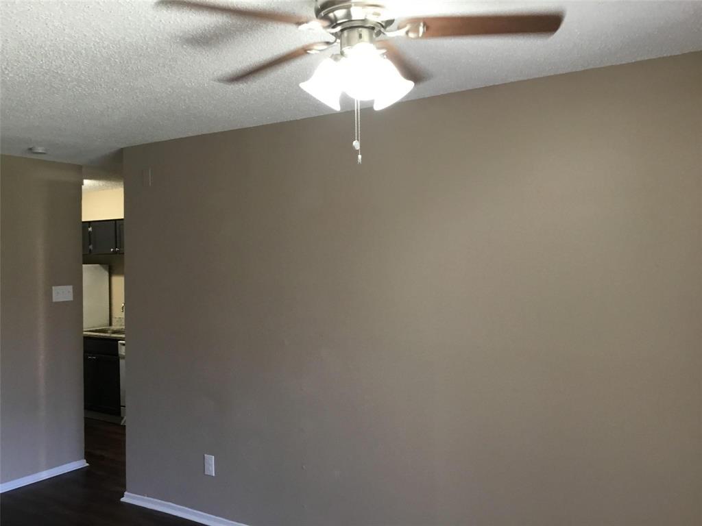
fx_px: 629
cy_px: 263
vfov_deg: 45.4
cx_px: 351
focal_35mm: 31
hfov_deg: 58.4
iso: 80
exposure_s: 1/30
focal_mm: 3.3
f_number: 2.4
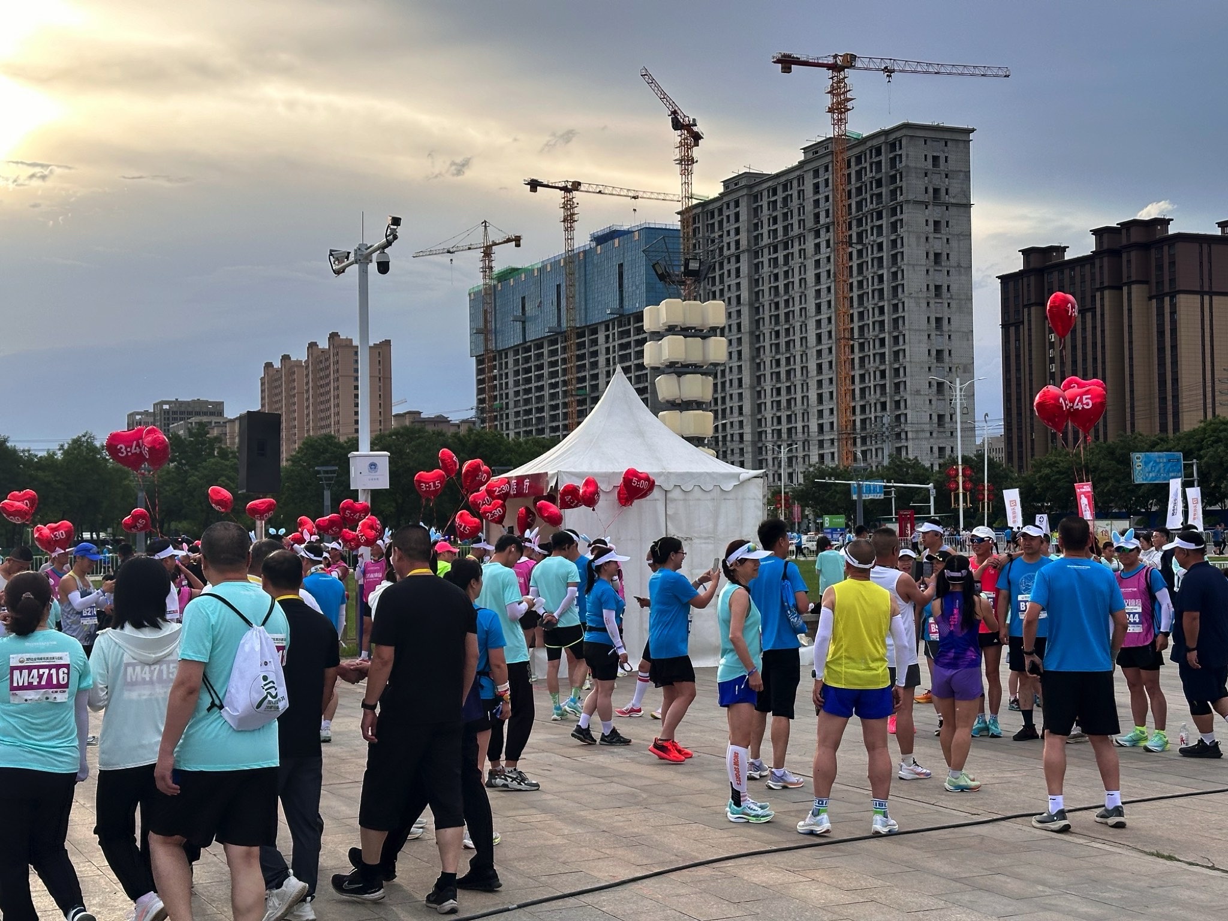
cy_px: 460
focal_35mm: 48
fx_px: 1703
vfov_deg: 30.3
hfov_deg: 39.7
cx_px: 614
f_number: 1.78
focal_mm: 6.86
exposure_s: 1/1376
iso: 64
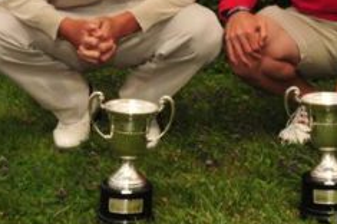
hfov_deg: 21.9
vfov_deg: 14.4
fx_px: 869
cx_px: 181
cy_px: -3
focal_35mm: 93
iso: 400
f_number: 22
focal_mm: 26
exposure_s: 1/125
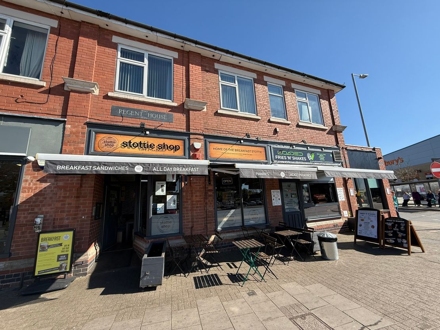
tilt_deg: +11.5
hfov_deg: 102.1
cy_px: 165
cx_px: 220
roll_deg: +3.4
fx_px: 178
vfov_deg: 85.7
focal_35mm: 14
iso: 50
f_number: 2.2
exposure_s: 1/1125
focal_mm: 2.22
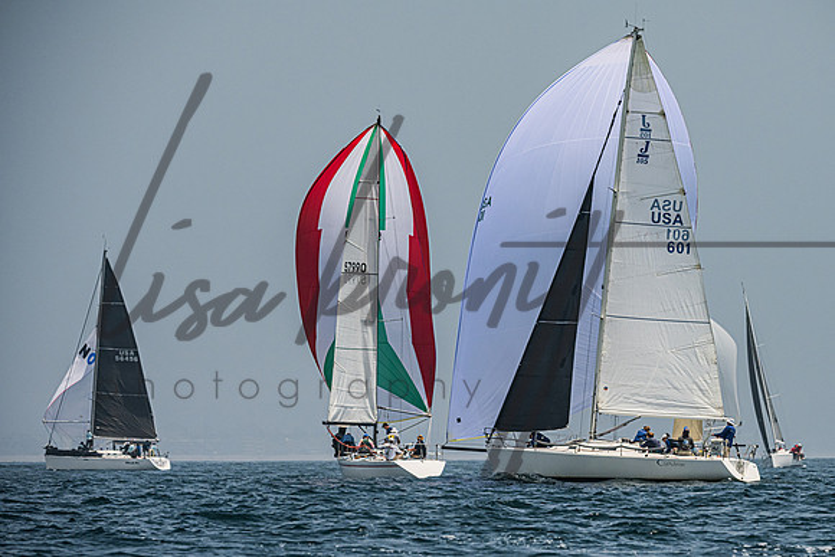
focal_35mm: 272
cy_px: 347
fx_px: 6321
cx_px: 520
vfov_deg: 5.0
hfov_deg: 7.6
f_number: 6.3
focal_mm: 210
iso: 400
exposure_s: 1/5000
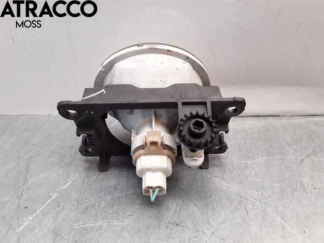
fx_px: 262
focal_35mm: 28
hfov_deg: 63.4
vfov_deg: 49.7
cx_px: 162
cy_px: 122
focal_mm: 2.91
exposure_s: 1/100
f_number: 1.9
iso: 100
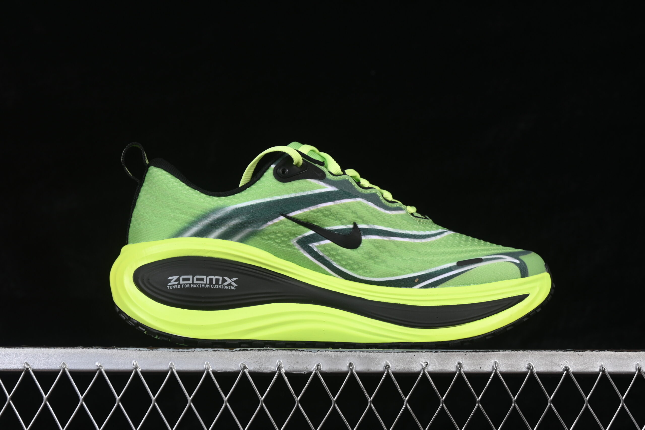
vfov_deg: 18.2
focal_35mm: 75
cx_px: 322
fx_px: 1344
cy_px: 215
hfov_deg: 27.0
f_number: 8
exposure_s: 1/80
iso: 160
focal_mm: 50
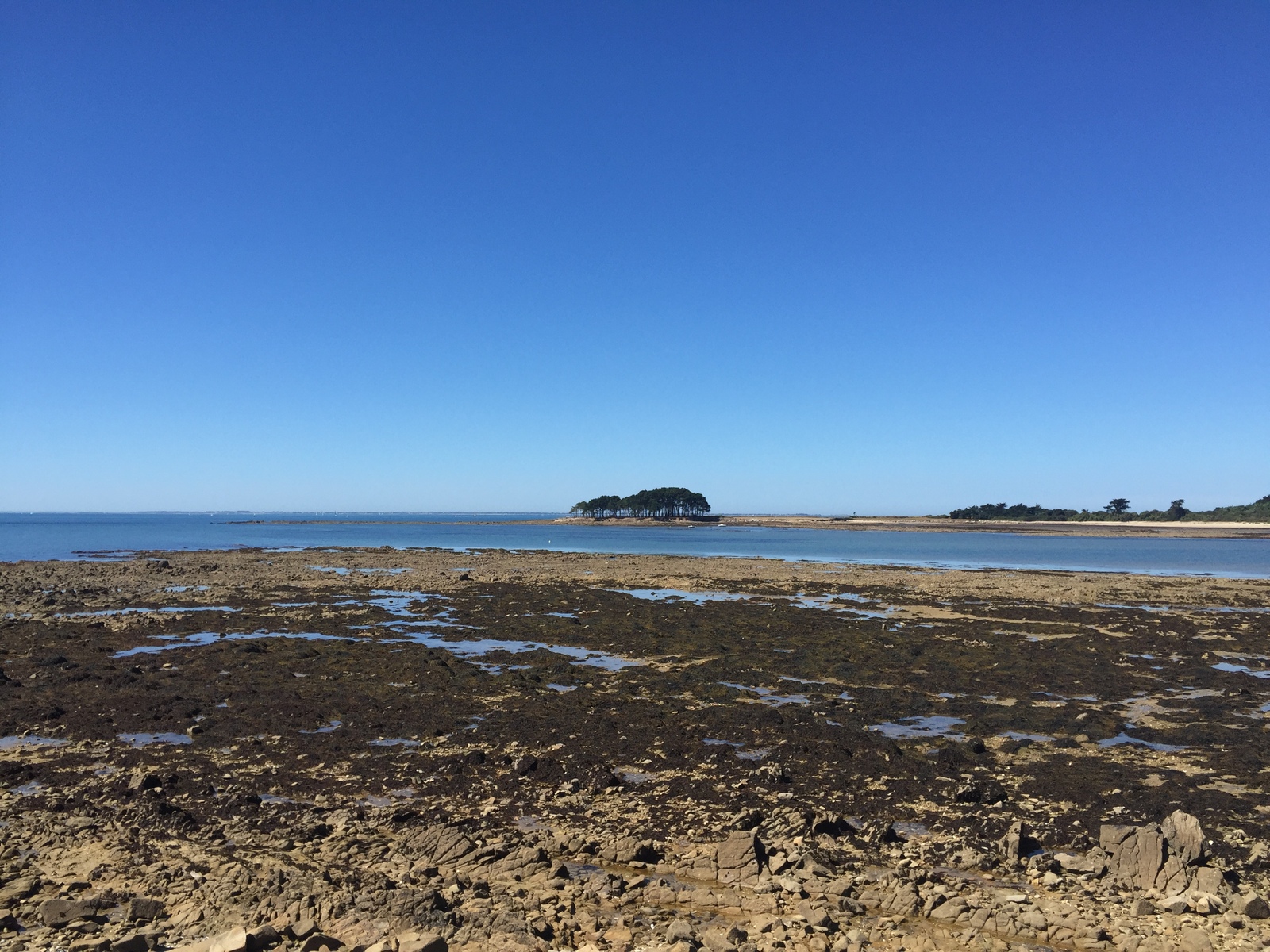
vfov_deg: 48.2
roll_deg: -0.6
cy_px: 476
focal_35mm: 29
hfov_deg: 61.7
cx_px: 635
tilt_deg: +2.9
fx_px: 1064
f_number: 2.2
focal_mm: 4.15
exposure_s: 1/2198
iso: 32
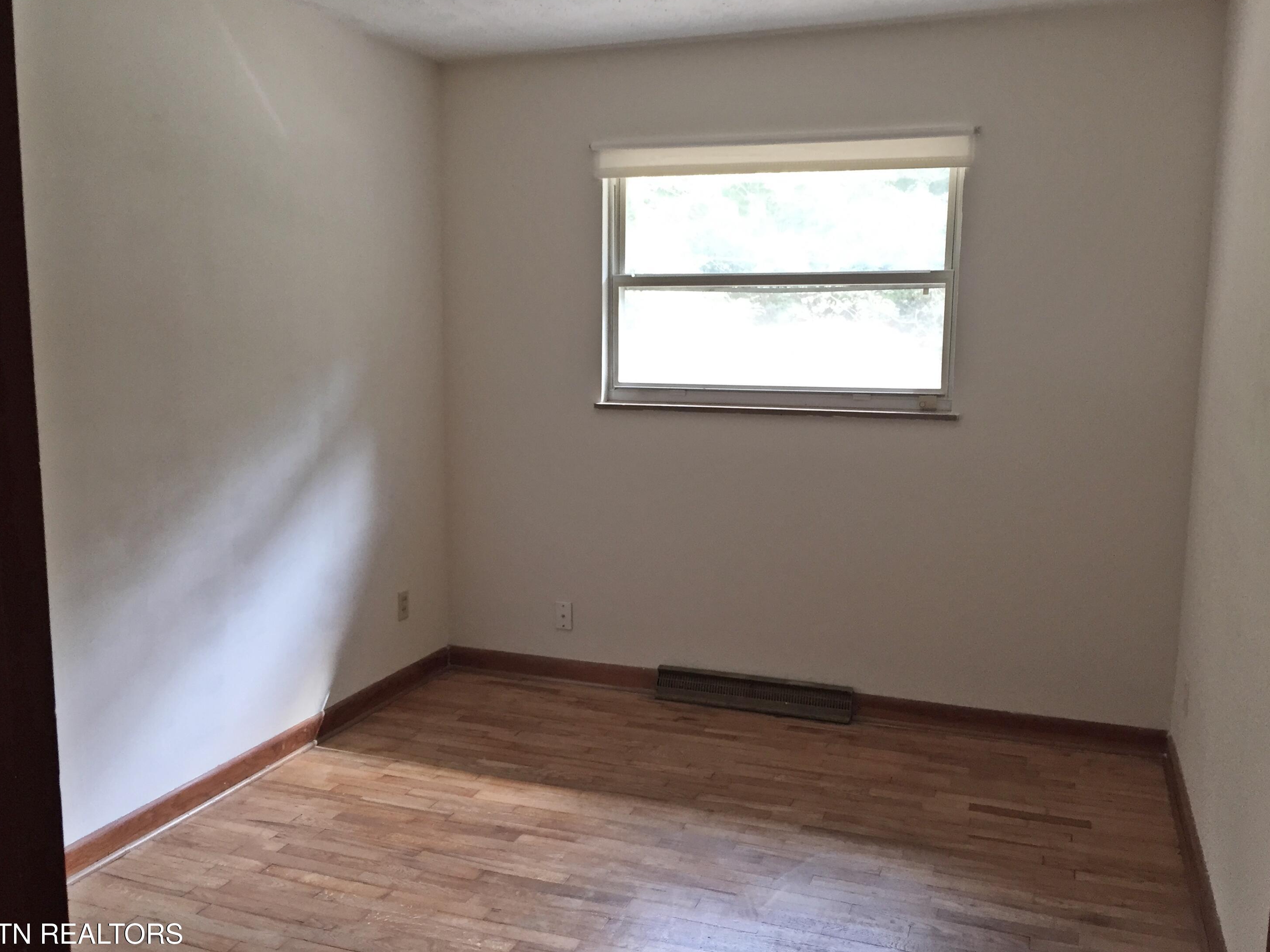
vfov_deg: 46.8
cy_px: 487
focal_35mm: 30
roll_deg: -0.4
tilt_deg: -6.1
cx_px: 631
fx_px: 1101
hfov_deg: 60.0
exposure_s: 1/30
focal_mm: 4.15
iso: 50
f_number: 2.2
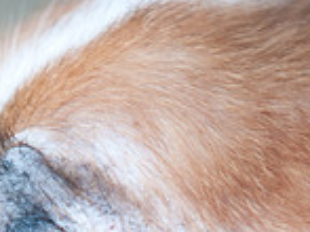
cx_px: 33
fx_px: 7901
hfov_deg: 2.2
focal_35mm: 883
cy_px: 405
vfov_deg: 1.7
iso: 200
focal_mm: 200
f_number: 4
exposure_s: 1/60
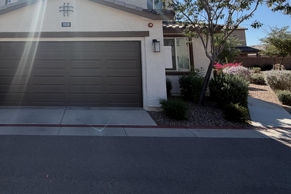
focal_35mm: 22
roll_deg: +0.5
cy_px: 39
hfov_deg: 74.9
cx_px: 86
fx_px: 178
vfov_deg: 53.4
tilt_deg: +7.5
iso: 32
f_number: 2.2
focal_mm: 2.22
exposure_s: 1/779
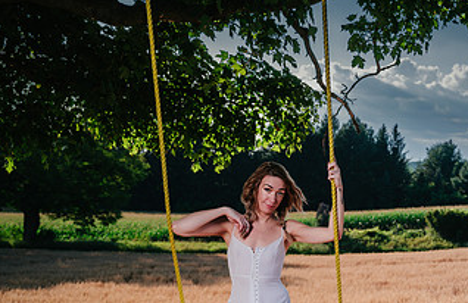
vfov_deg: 20.1
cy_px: 272
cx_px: 397
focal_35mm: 65
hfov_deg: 30.2
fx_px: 838
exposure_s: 1/125
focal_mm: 42.5
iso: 100
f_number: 4
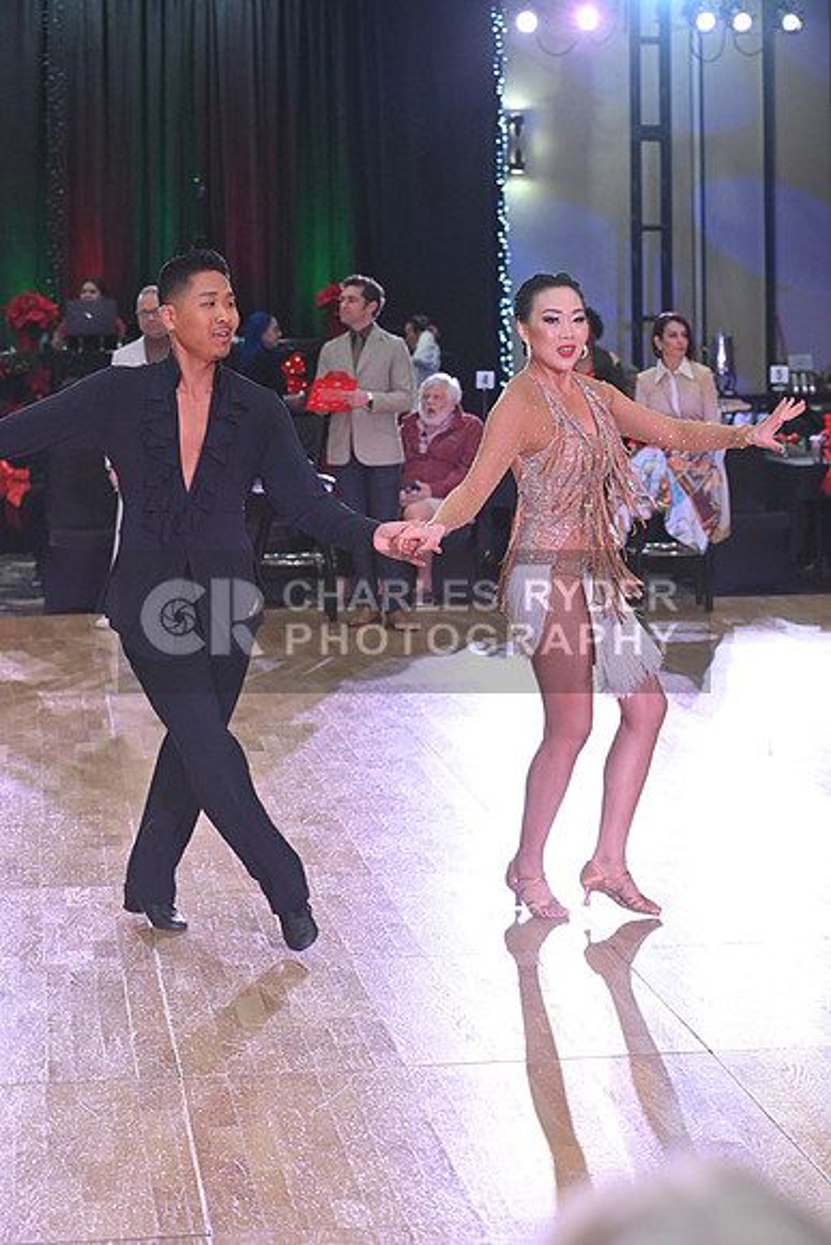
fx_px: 2976
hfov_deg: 15.9
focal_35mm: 86
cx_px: 416
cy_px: 622
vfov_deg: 23.6
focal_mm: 86
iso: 3200
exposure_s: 1/400
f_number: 5.6
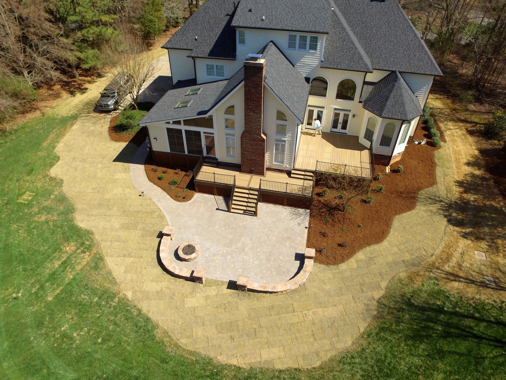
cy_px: 190
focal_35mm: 20
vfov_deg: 66.0
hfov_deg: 81.7
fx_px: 292
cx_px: 253
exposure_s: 1/1025
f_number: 2.8
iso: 100
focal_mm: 3.61
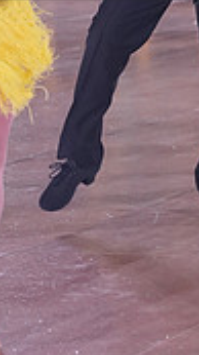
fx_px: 2915
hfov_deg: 3.9
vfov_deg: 6.9
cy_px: -68
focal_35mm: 310
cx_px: 126
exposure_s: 1/400
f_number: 4
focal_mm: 88
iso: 1600
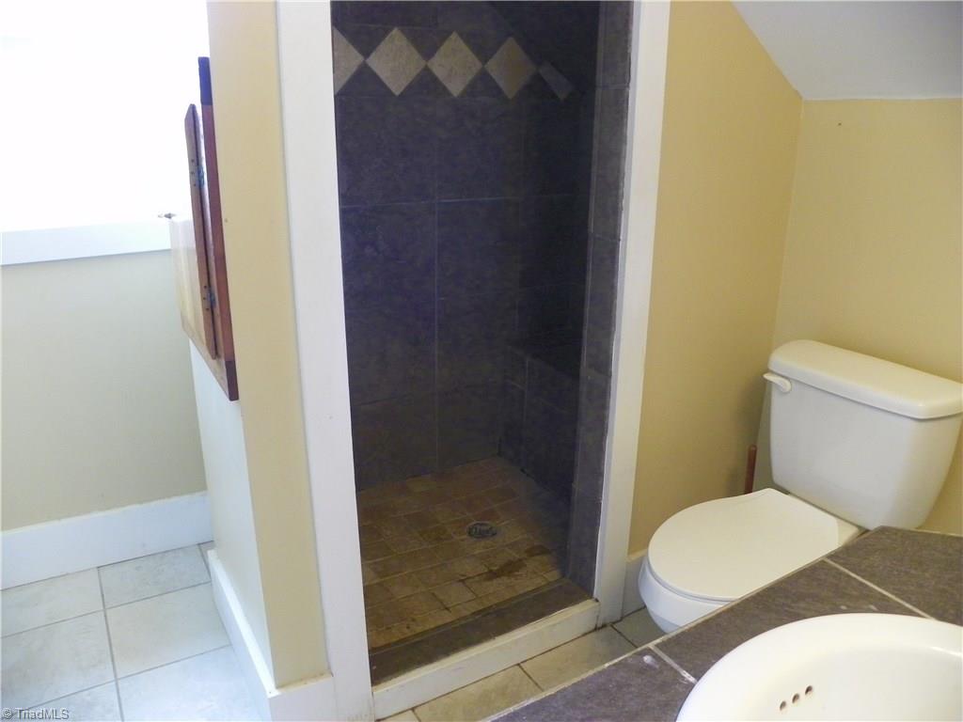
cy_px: 361
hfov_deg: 67.3
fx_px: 723
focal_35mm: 26
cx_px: 482
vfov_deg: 53.1
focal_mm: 4.6
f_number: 2.8
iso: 200
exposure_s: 1/30
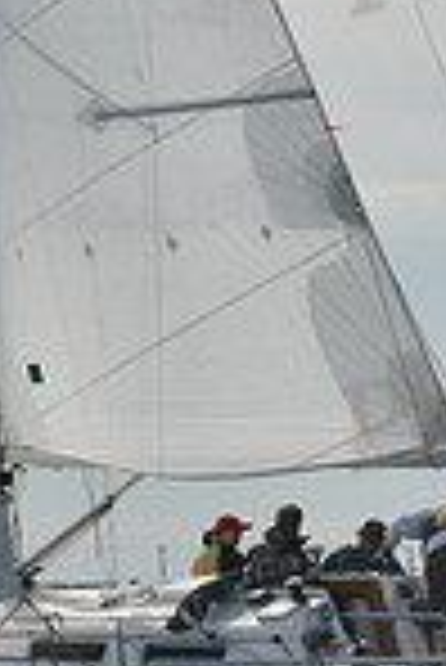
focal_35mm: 274
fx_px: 5080
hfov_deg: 5.0
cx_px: 110
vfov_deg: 7.4
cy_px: -270
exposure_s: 1/1000
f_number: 11
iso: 320
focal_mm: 70
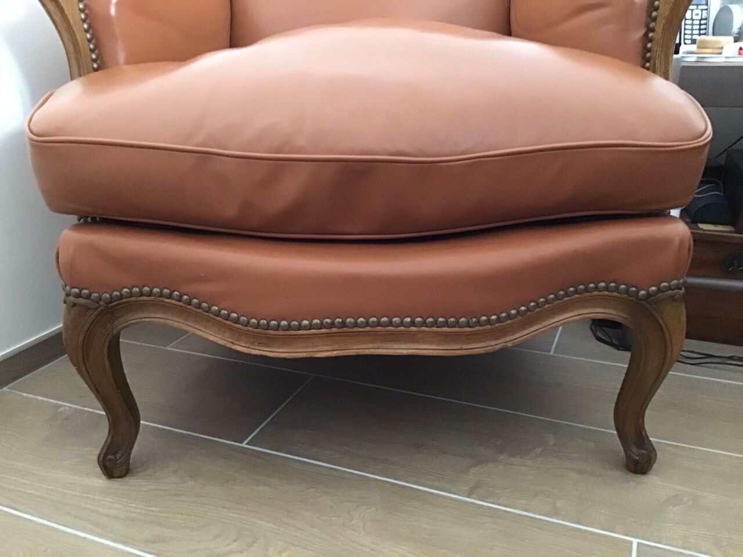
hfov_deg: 58.4
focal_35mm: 31
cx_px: 372
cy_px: 278
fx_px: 665
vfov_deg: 45.4
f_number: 2.4
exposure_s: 1/17
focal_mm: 3.3
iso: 500
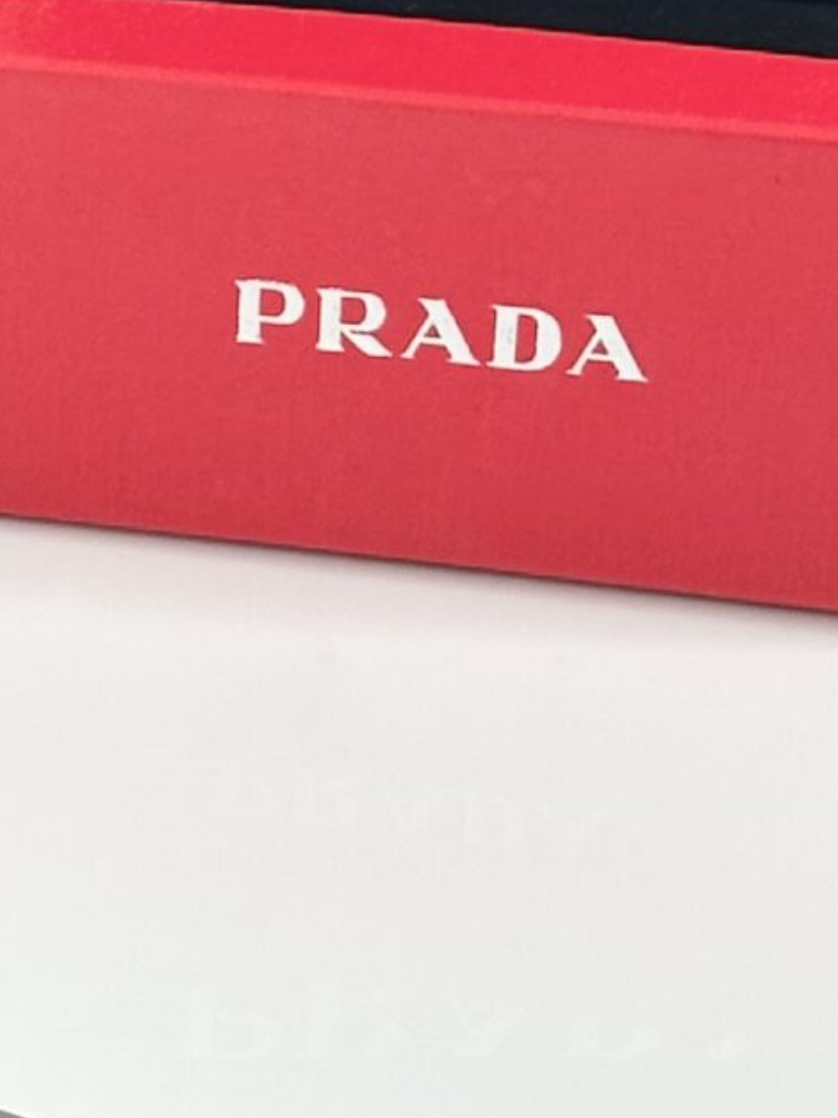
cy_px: 330
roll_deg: +1.8
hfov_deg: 7.4
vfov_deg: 10.1
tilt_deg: -26.6
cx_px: -569
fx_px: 6329
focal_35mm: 196
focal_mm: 6.86
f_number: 1.78
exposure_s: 1/100
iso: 125
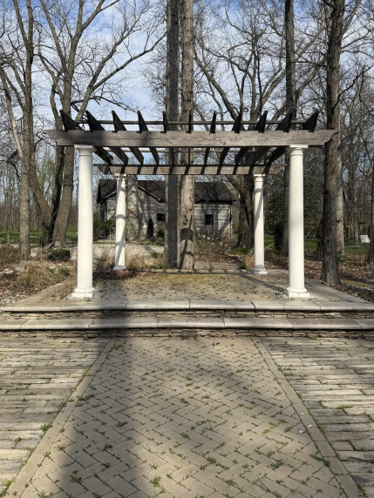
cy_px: 215
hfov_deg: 49.7
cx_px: 187
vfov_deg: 63.2
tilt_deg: +2.5
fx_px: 403
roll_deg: +0.1
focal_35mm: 28
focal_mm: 6.76
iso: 80
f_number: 1.78
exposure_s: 1/4975
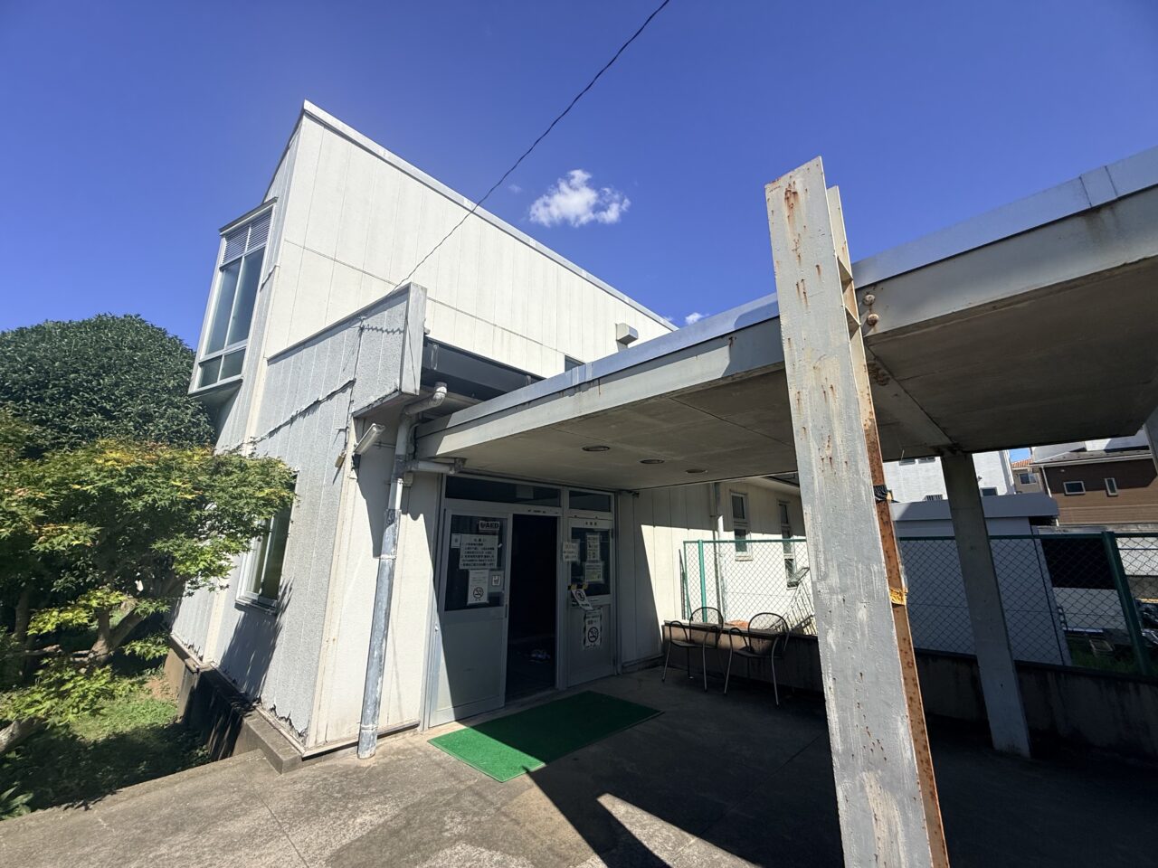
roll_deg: -0.8
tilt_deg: +16.8
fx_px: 468
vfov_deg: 85.7
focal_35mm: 14
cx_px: 579
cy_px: 434
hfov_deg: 102.1
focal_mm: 2.22
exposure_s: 1/3125
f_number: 2.2
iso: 50
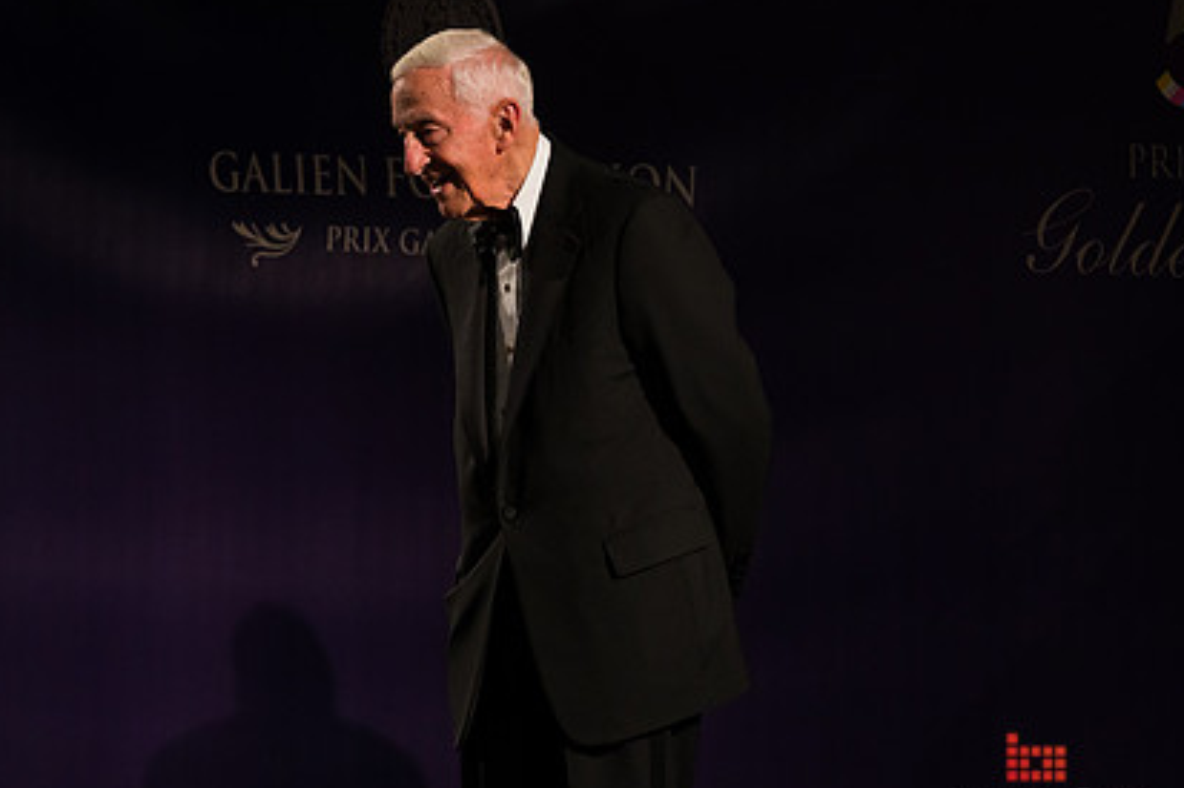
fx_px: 11111
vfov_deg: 4.1
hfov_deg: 6.1
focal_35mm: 338
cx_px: 425
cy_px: 223
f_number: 4
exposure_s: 1/200
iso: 1600
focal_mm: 200
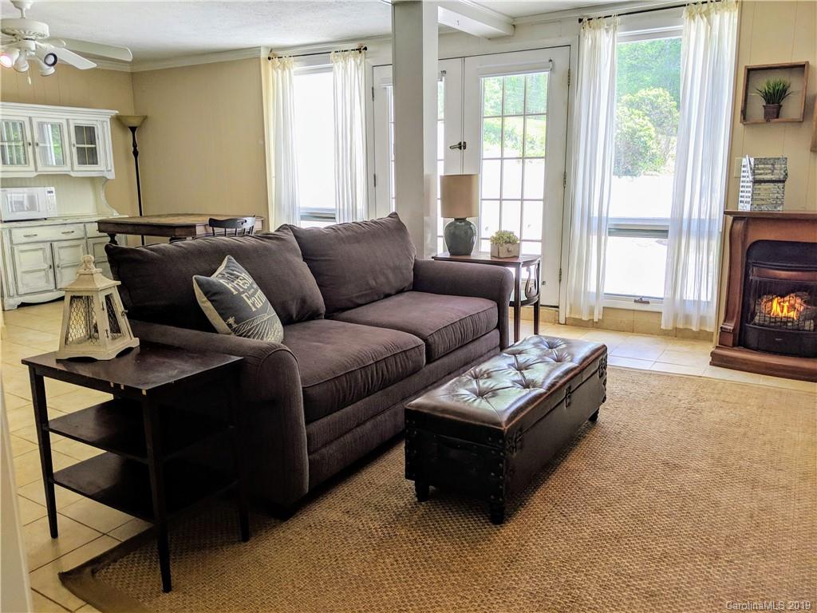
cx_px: 408
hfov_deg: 65.3
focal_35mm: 27
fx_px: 637
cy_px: 306
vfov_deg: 51.4
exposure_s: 1/335
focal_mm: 4.44
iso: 52
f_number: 1.8
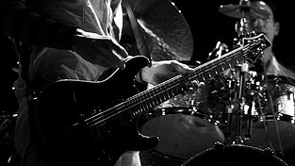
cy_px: 13
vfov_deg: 7.2
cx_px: 258
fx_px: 1322
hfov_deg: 12.6
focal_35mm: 169
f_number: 3.2
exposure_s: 1/200
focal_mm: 58
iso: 800
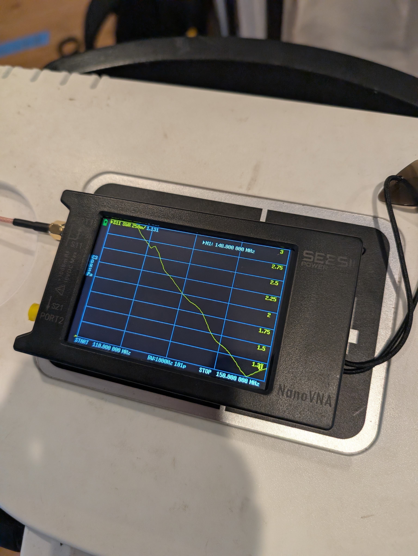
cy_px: 278
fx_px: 385
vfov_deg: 71.5
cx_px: 209
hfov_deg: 56.9
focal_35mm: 24
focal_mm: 6.9
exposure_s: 1/120
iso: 209
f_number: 1.68
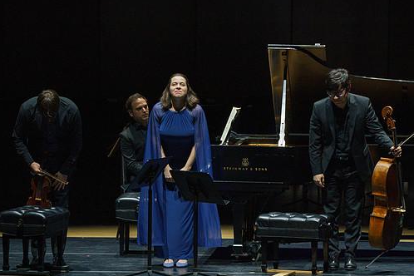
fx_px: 3519
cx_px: 188
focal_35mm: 306
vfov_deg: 4.5
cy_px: 158
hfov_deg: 6.7
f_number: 8
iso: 3200
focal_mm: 235
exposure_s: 1/320
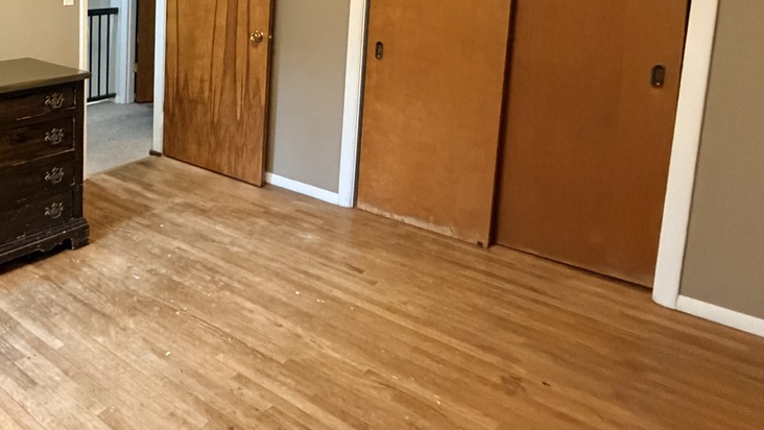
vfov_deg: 36.3
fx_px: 608
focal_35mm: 30
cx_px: 39
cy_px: 34
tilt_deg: -7.7
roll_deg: +0.8
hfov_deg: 53.7
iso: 640
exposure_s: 1/60
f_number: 2.2
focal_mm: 2.22
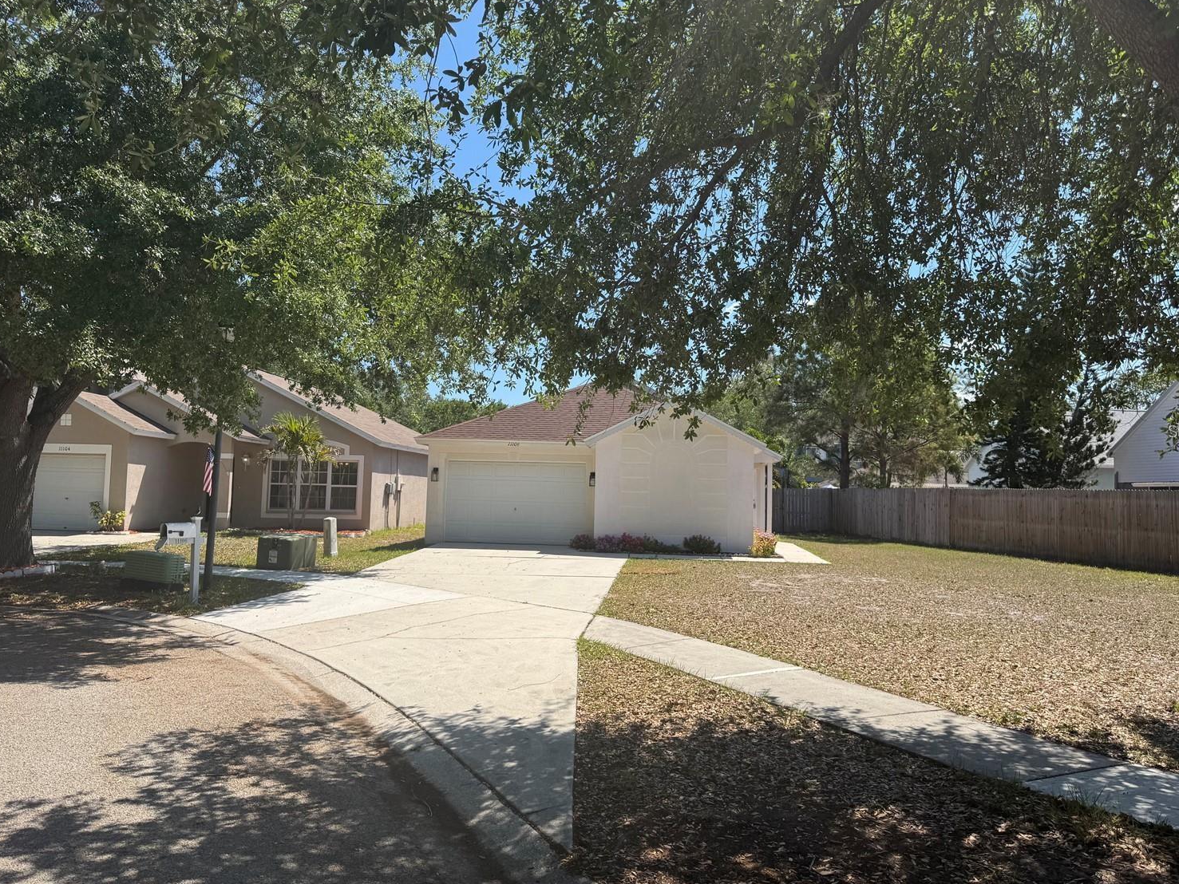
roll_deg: -1.7
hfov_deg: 67.3
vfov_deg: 53.1
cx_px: 605
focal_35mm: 26
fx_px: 886
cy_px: 431
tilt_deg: +3.4
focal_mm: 6.76
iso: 80
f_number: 1.78
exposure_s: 1/3413
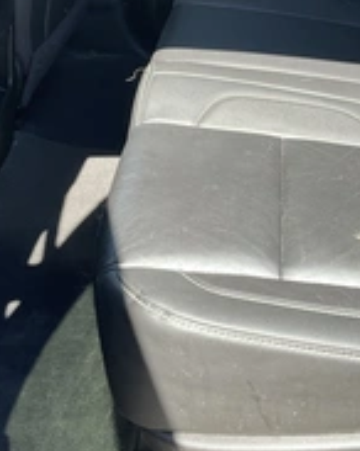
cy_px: 133
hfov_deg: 24.1
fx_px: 827
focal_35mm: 62
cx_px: 301
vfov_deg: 30.2
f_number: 1.8
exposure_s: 1/145
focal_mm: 3
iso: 20
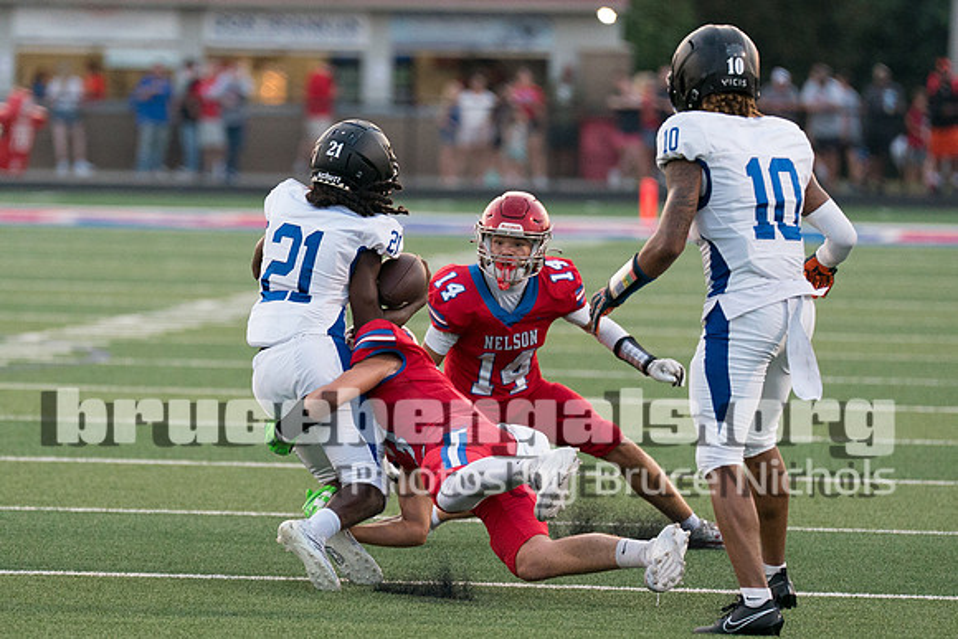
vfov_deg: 3.5
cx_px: 354
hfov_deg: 5.3
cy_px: 329
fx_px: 10424
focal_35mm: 392
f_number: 2.8
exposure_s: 1/2000
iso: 1600
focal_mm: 200
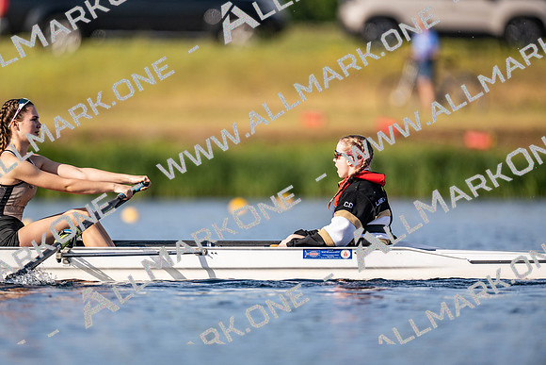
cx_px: 273
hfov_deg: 3.4
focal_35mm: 600
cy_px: 182
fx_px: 9102
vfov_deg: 2.3
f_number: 4
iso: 220
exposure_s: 1/2500
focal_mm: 600
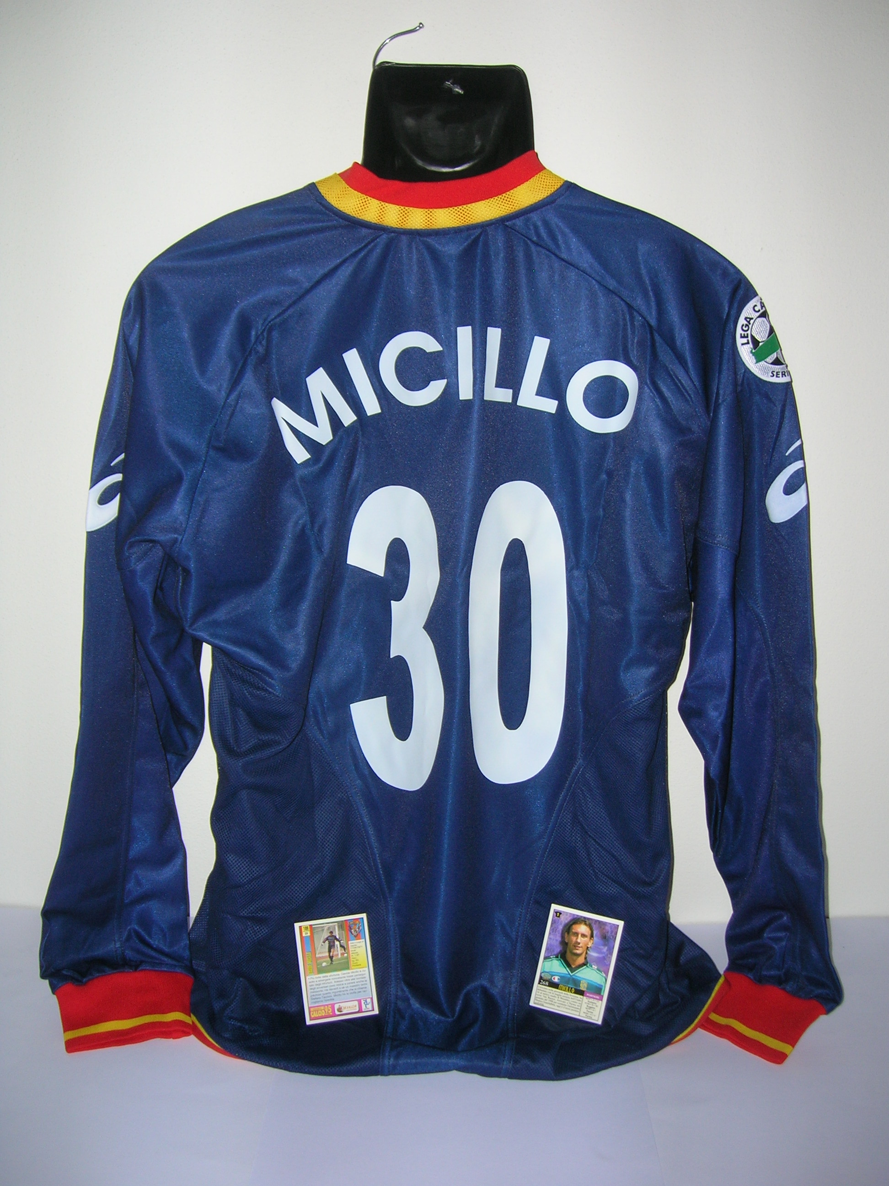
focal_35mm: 34
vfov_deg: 54.0
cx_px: 444
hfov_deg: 41.8
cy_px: 593
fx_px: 1164
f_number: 2.9
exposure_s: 1/60.1
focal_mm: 5.7
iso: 50
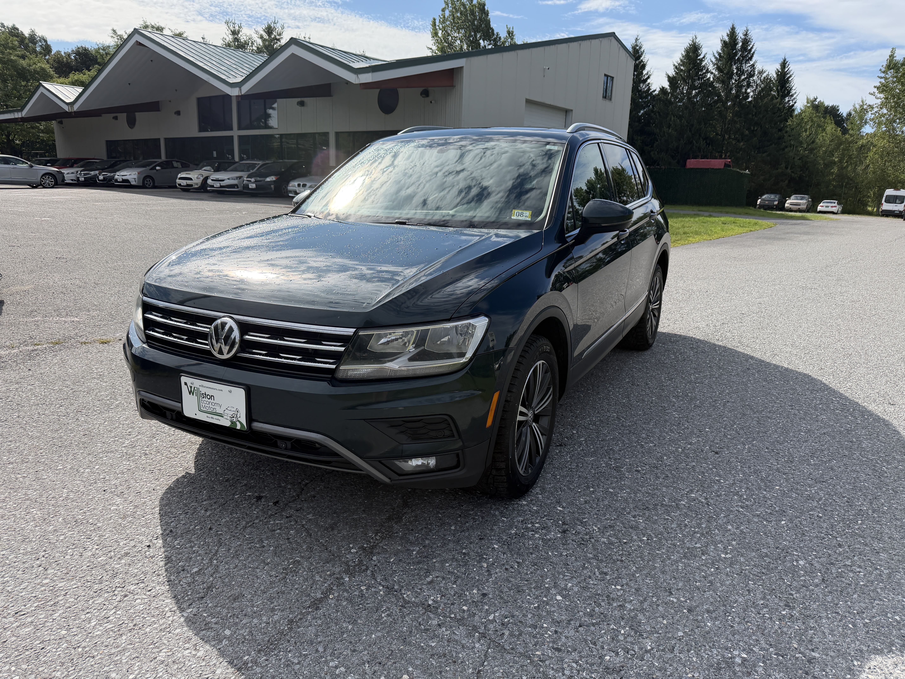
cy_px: 340
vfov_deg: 56.8
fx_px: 627
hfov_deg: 71.6
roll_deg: -1.2
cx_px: 452
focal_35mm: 24
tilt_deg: -14.0
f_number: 1.78
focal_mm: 6.76
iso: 100
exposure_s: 1/6711
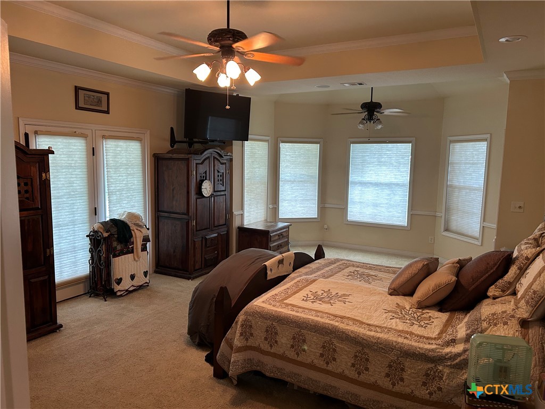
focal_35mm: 26
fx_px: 409
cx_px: 272
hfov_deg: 67.3
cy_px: 204
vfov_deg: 53.1
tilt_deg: -7.9
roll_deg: -0.5
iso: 200
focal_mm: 5.7
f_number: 1.5
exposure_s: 1/60
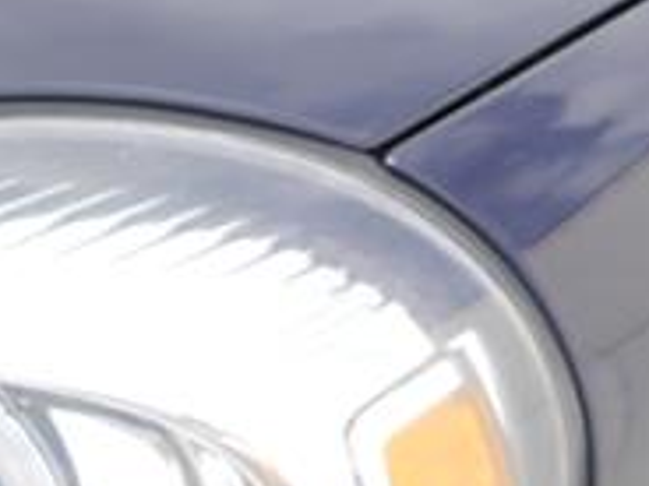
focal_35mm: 167
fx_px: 3131
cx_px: -854
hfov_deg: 10.4
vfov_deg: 8.9
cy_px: 250
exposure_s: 1/250
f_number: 5
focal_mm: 15
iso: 160
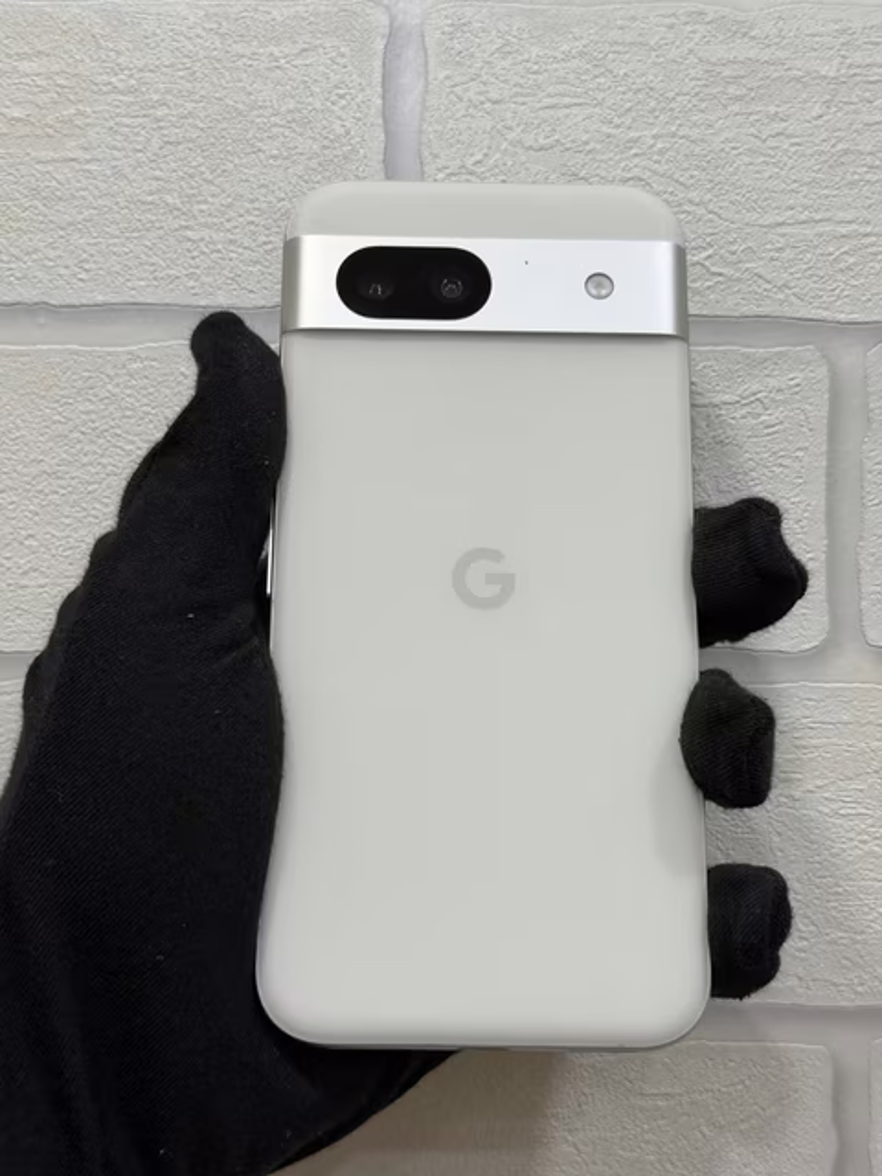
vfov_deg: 39.7
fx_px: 1631
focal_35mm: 48
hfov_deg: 30.3
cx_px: 441
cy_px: 588
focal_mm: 6.76
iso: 50
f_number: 1.78
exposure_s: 1/100
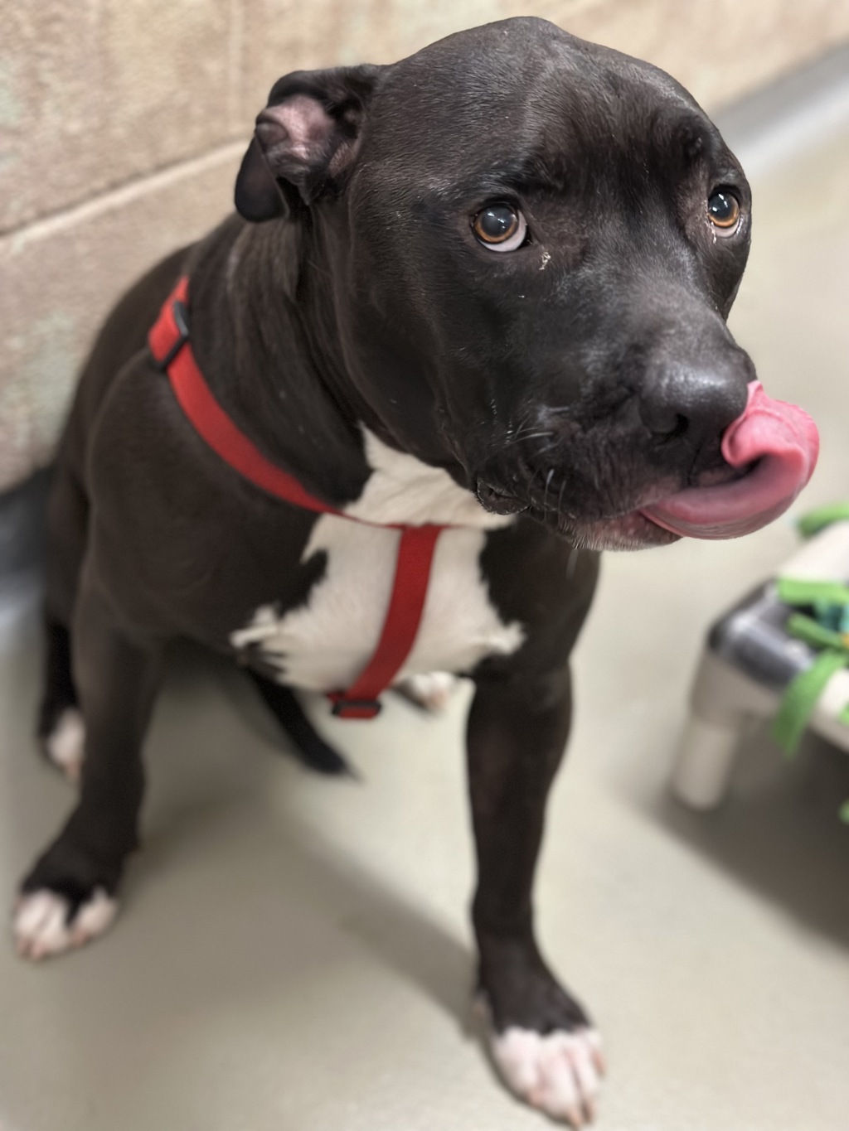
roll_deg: -7.6
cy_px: 566
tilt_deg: -41.1
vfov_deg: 39.7
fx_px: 1569
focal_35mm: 48
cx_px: 424
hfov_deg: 30.3
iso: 640
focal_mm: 6.86
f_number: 1.78
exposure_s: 1/40
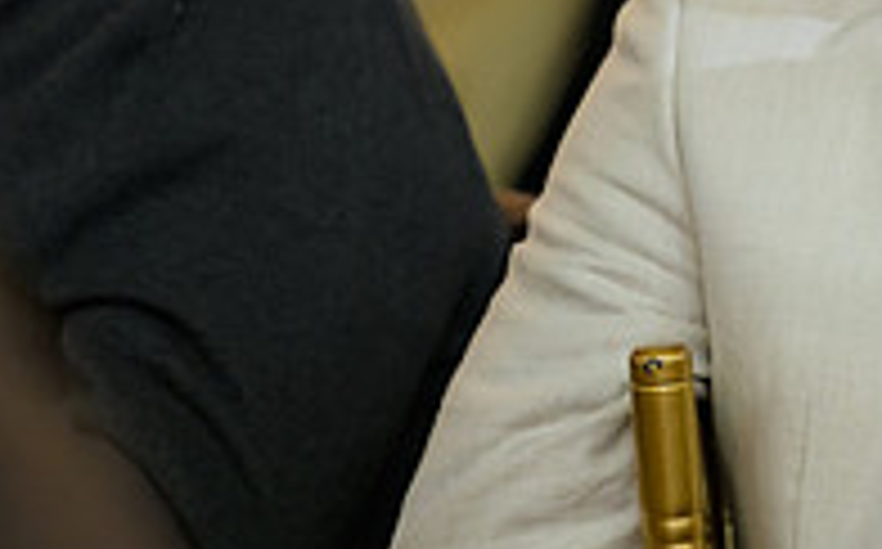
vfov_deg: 2.4
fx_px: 13061
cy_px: -178
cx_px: 1188
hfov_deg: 3.9
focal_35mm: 544
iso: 1000
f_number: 3.2
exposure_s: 1/125
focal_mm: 180
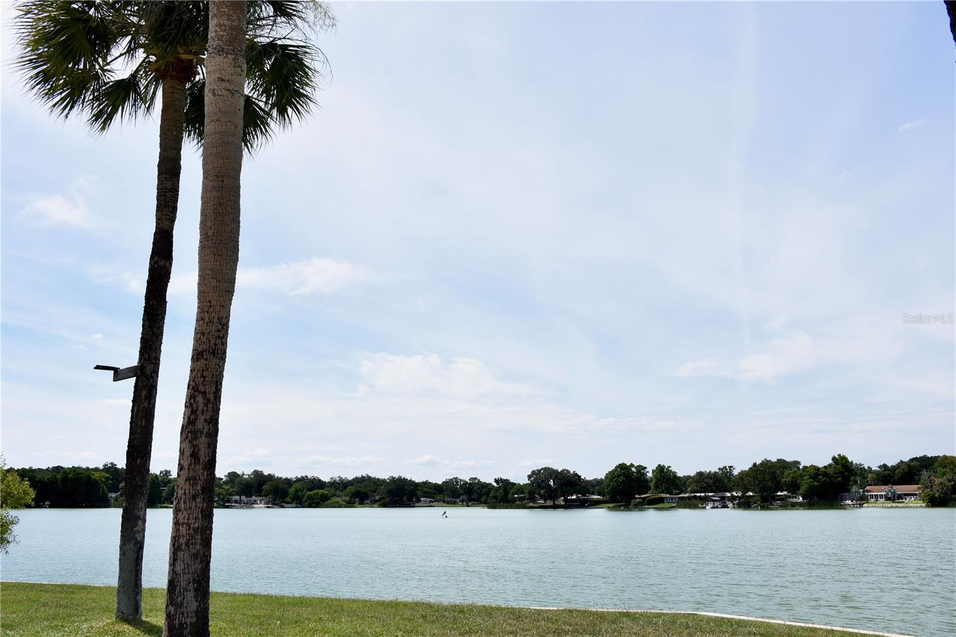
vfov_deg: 47.9
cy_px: 318
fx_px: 717
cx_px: 478
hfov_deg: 67.4
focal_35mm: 27
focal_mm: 18
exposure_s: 1/250
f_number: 8
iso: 100
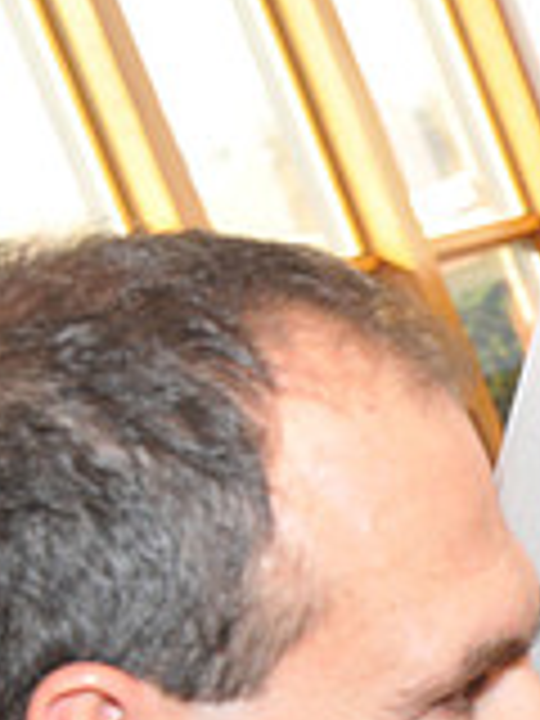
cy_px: 641
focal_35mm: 167
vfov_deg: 11.8
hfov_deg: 8.5
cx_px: 1017
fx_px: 3474
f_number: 6.3
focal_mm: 32
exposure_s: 1/80
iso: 400
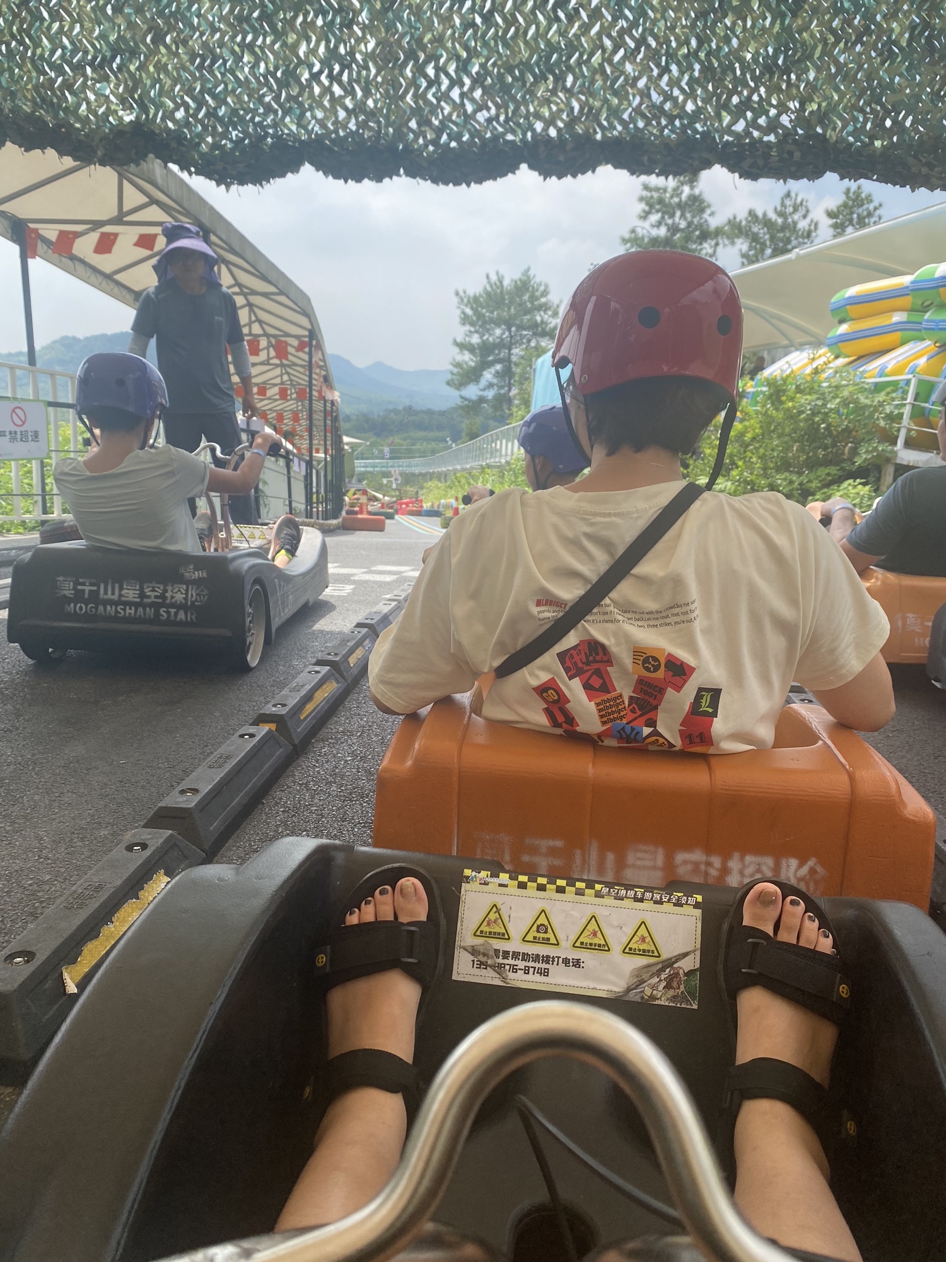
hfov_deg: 53.1
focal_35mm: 26
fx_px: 947
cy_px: 631
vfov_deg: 67.3
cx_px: 473
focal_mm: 4.25
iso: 32
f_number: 1.8
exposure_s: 1/1258
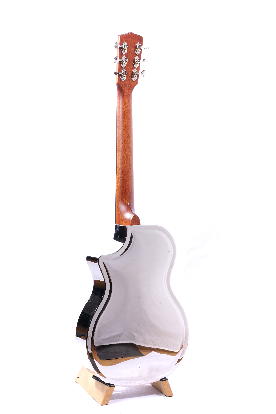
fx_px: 770
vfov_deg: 30.1
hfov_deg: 20.3
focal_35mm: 67
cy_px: 207
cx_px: 138
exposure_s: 1/50
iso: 100
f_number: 20
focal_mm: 67
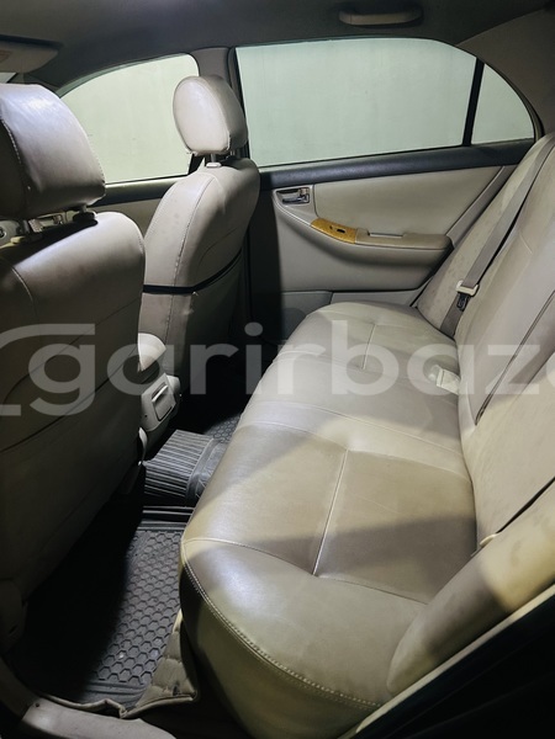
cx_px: 278
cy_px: 370
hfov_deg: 53.1
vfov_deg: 67.3
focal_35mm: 26
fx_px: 556
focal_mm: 5.7
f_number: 1.5
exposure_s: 1/31
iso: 640
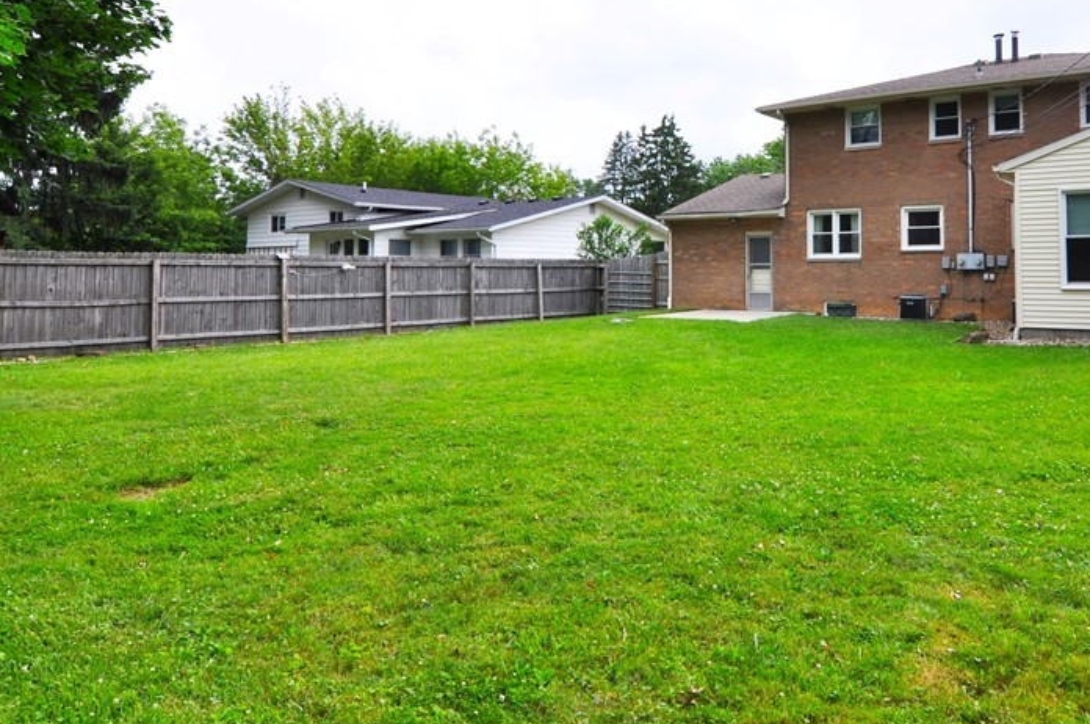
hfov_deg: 67.4
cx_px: 752
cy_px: 219
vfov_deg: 48.6
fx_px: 780
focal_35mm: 26
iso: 200
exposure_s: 1/320
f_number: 9
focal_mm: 11
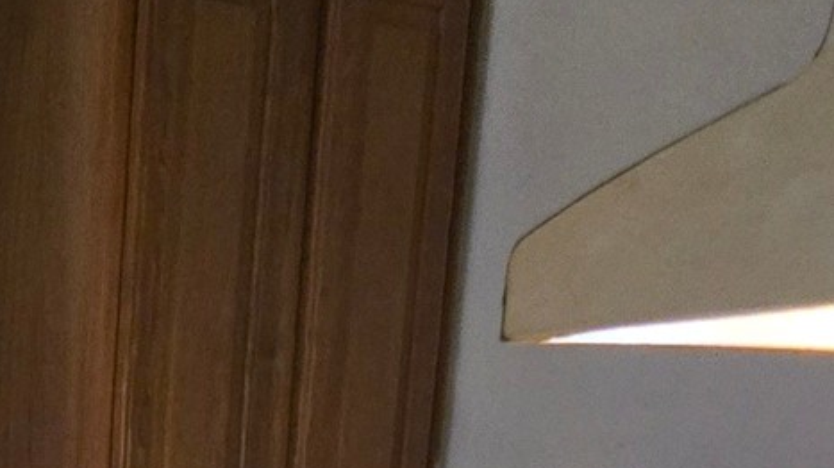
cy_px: 1208
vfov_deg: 9.5
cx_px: -241
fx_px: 2431
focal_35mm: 110
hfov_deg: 18.2
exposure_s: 1/60
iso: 1600
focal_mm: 5.4
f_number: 1.8
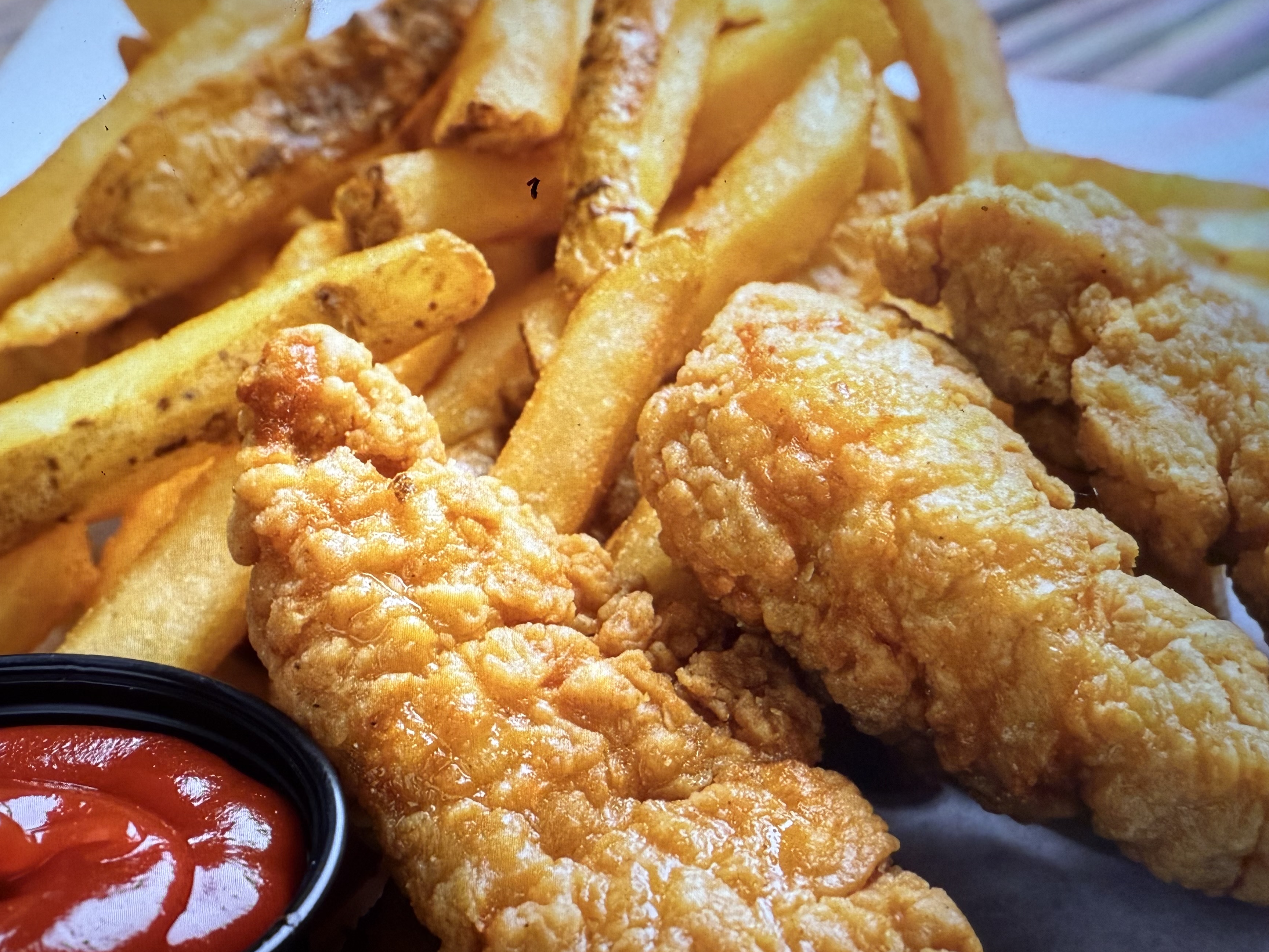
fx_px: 1026
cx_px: 596
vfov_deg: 49.7
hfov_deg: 63.4
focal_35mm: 28
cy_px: 486
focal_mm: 2.22
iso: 200
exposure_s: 1/120
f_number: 2.2
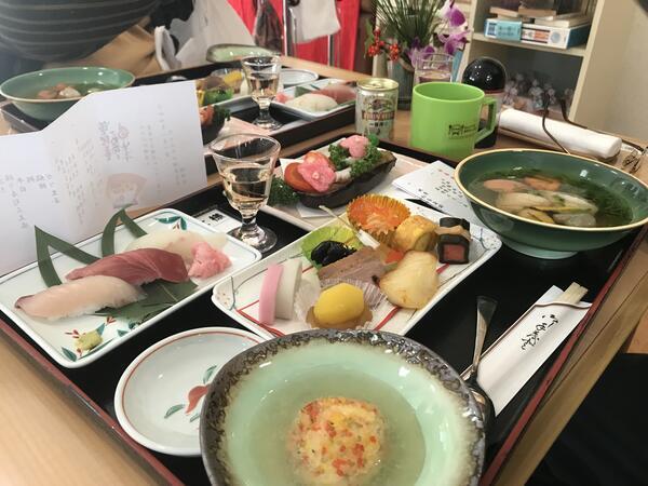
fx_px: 524
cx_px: 324
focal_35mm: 28
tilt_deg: -30.5
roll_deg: -1.4
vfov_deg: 49.7
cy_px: 243
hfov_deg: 63.4
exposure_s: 1/20
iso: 40
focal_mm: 3.99
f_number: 1.8
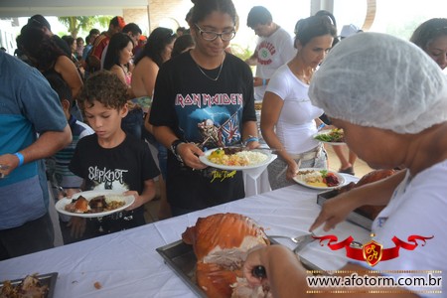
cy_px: 149
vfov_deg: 43.6
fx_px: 372
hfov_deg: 61.9
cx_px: 224
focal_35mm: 30
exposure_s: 1/60
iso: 560
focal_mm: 20
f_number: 3.5
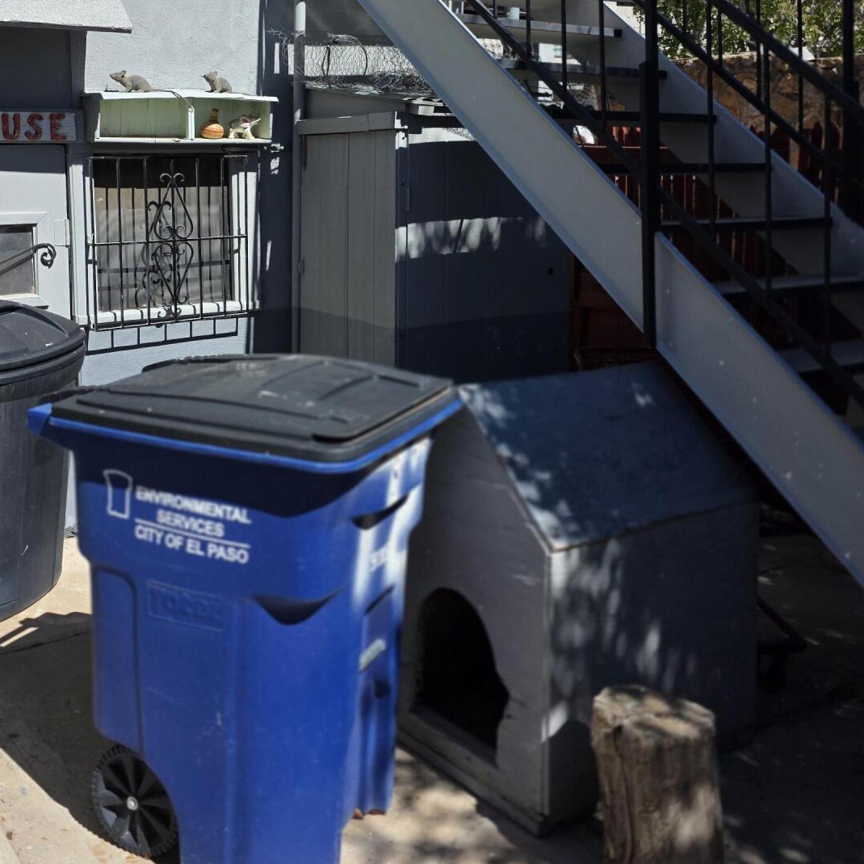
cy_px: 229
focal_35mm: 38
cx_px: 319
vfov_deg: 42.7
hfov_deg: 43.5
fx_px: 1073
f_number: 1.7
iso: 80
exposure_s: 1/6809
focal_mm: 6.3
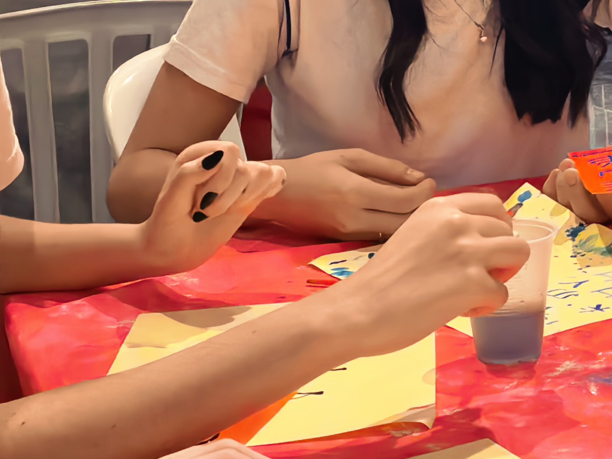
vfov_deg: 15.0
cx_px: 740
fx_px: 1732
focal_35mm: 98
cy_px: 79
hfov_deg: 18.9
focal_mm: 8.5
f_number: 4
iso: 5000
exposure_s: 1/120
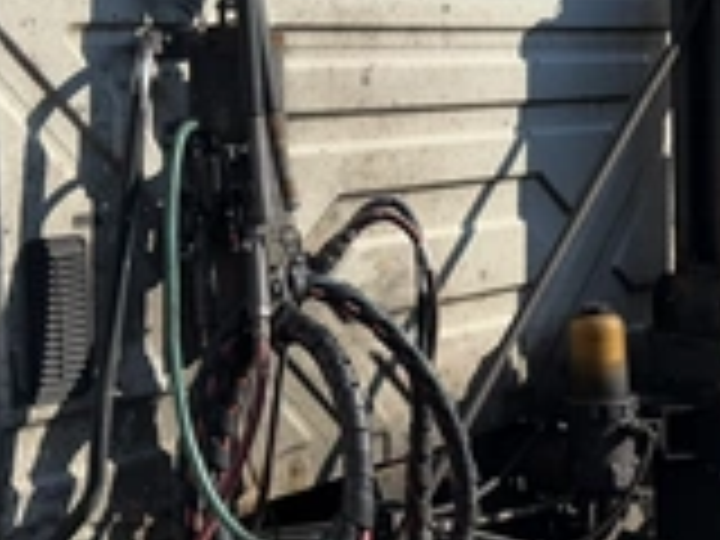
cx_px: 464
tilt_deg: -1.3
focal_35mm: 60
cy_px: 144
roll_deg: -2.2
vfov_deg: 24.2
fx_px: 1248
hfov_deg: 32.0
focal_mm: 6.76
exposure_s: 1/4975
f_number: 1.78
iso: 80
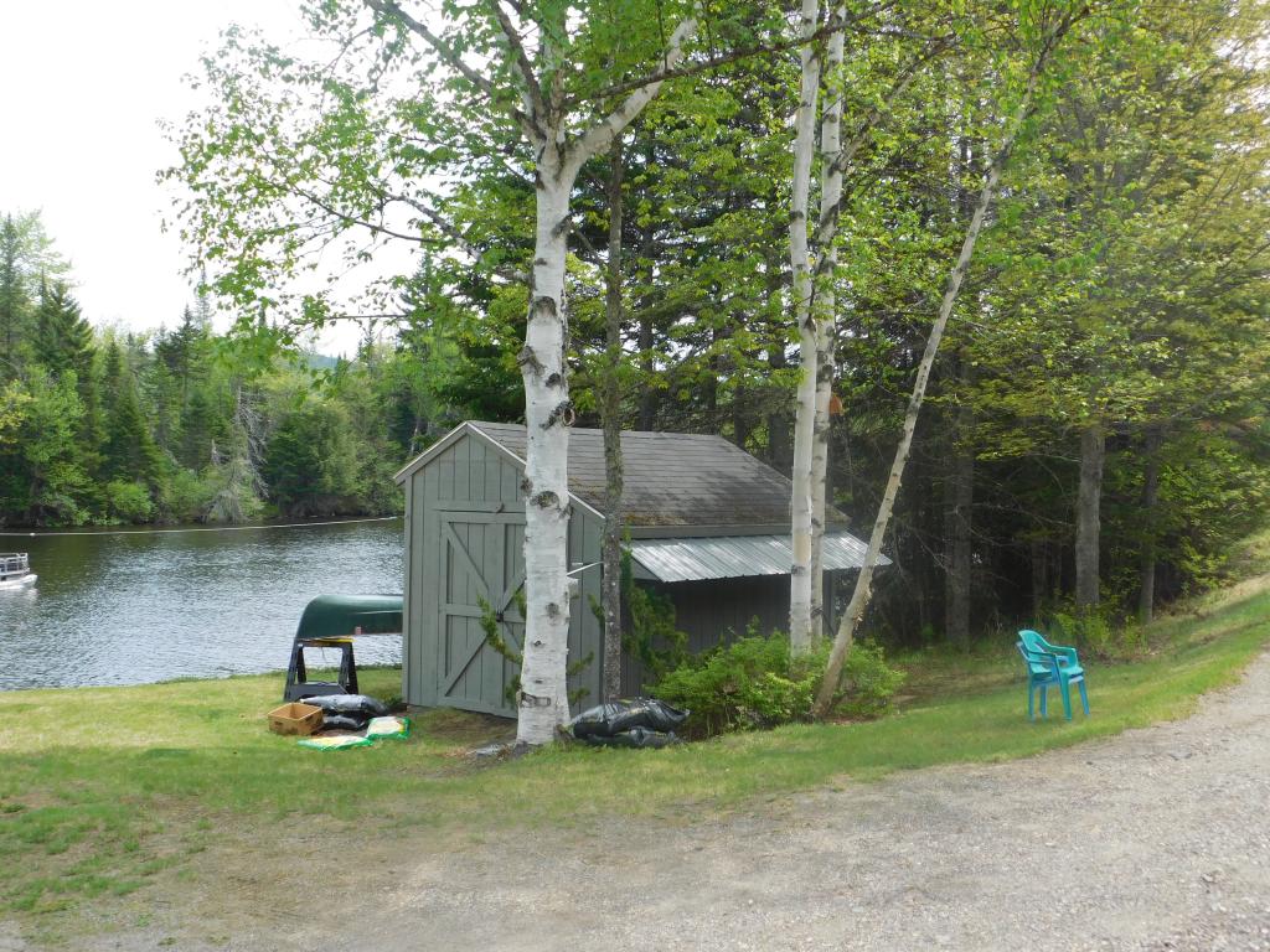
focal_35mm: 40
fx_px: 1468
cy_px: 476
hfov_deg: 46.8
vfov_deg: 36.0
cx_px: 635
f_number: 3.6
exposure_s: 1/500
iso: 125
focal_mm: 7.1
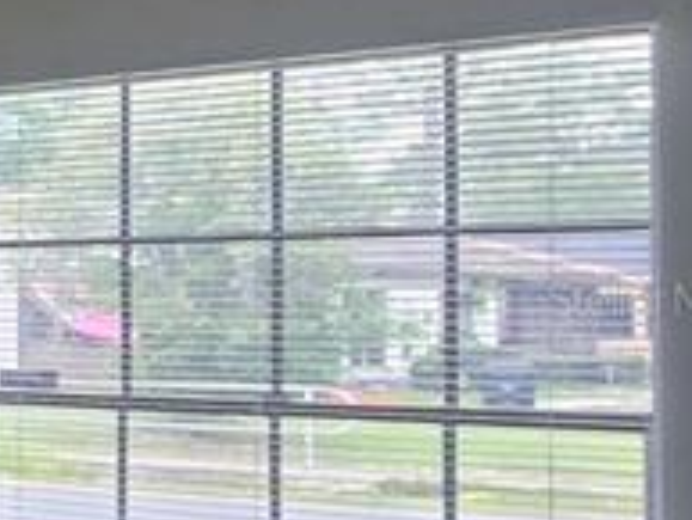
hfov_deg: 14.1
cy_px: 298
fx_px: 1380
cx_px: -1072
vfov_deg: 21.3
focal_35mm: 69
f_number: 2.2
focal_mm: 2.2
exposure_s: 1/60
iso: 125
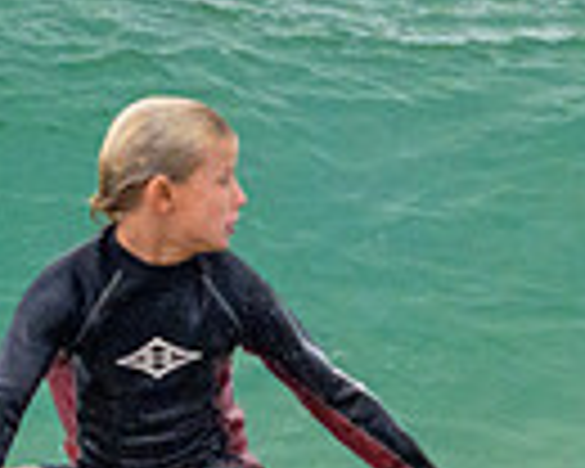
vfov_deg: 0.3
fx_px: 77860
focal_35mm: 4497
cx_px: 366
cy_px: 189
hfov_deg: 0.4
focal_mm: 800
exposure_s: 1/2000
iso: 2000
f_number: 11
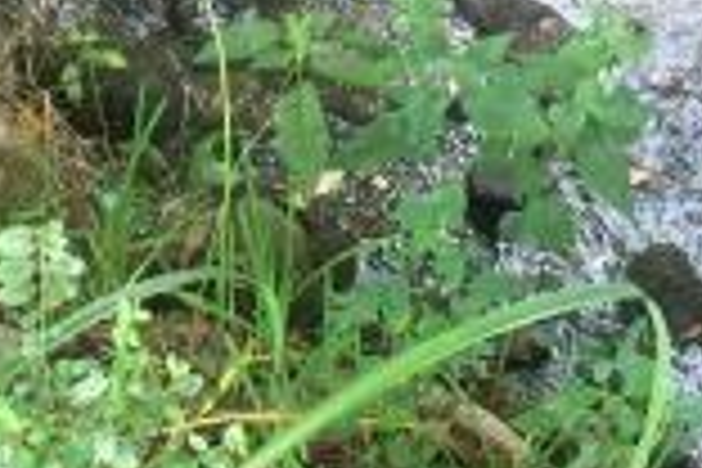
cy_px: -86
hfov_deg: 18.2
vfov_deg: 12.0
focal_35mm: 112
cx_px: 423
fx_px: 2184
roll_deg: +3.1
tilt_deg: -36.2
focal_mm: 4.15
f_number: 2.2
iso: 40
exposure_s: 1/30
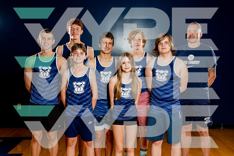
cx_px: 115
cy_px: 76
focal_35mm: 44
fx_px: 287
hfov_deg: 44.3
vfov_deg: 30.4
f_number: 5.6
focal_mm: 41
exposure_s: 1/250
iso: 800
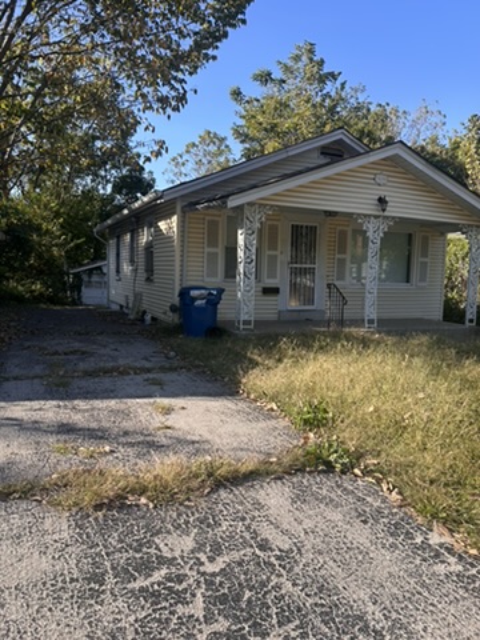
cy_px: 320
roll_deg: -3.8
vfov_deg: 67.3
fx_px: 481
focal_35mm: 26
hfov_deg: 53.1
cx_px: 240
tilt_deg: -1.2
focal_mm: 5.7
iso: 50
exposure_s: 1/1724
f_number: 1.5
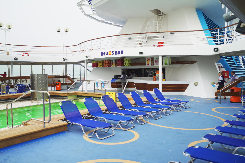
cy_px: 82
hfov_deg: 55.8
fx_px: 232
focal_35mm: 34
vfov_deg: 38.9
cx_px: 122
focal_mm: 34
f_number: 4
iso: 100
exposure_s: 1/500
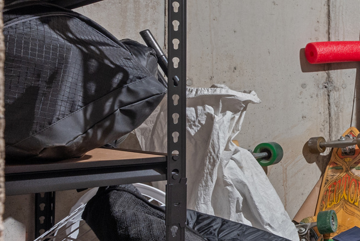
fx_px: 520
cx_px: 574
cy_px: 130
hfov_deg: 25.4
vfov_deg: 26.0
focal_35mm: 52
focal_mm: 16
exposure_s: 8
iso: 500
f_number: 8
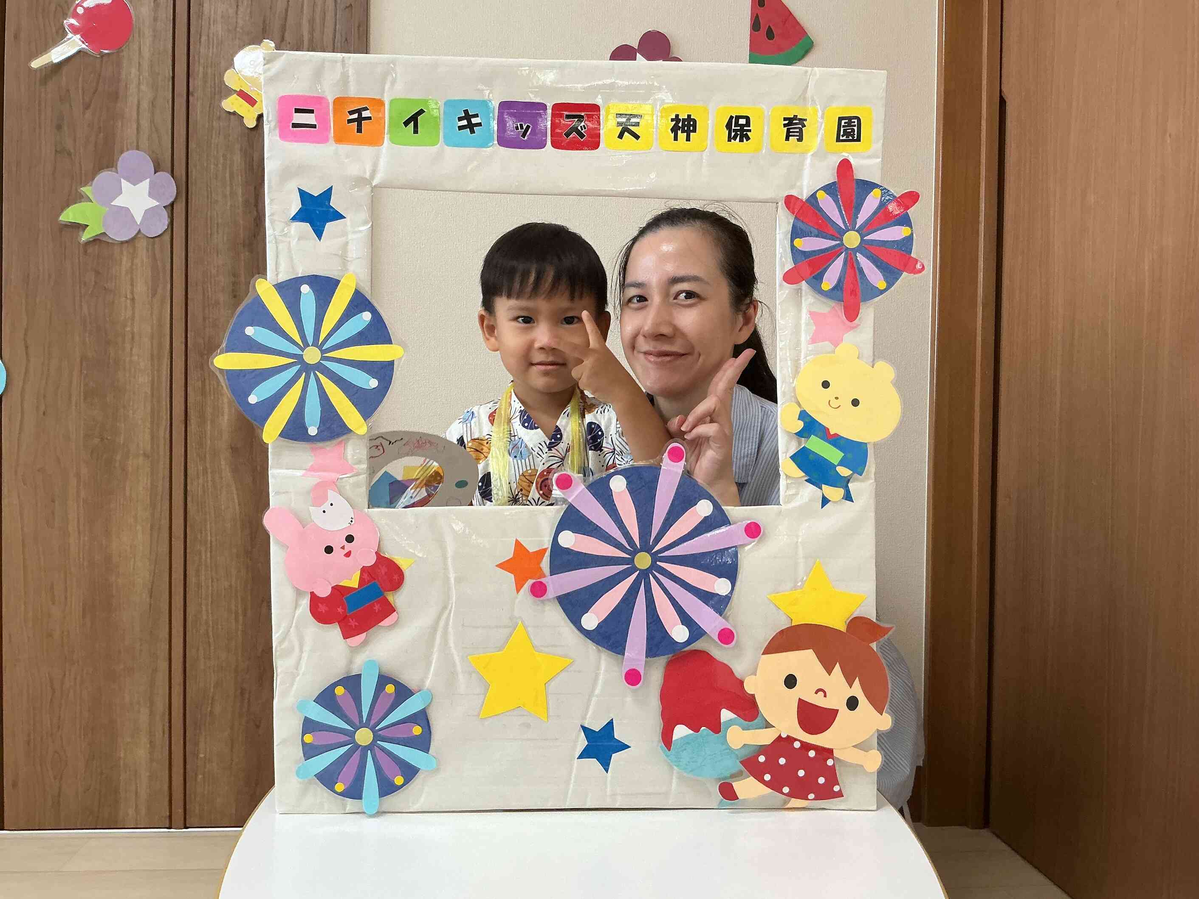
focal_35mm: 29
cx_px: 600
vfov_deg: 48.2
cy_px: 450
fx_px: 1004
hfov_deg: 61.7
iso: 80
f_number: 1.8
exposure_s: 1/50
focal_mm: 3
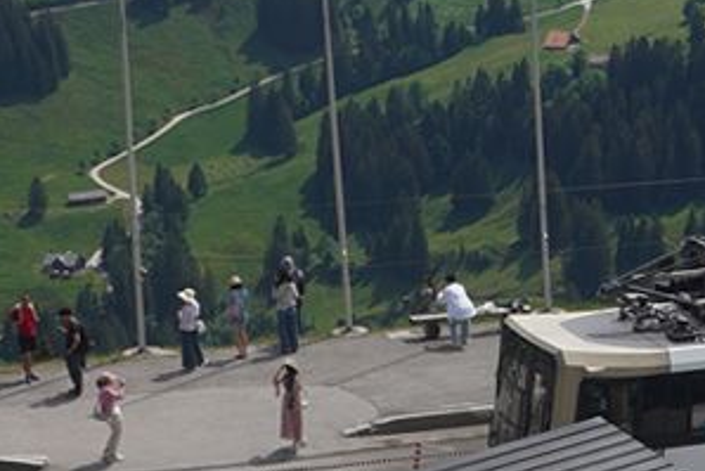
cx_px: 1034
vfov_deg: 8.5
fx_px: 3154
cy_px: 31
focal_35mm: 161
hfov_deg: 12.2
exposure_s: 1/100
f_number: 14
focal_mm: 24
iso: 100
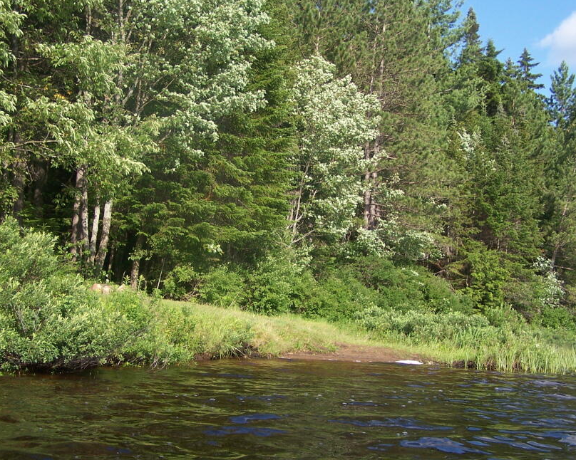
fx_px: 801
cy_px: 249
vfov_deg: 32.1
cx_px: 293
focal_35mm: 47
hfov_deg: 39.5
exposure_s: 1/640
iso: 80
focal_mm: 6.3
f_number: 2.8
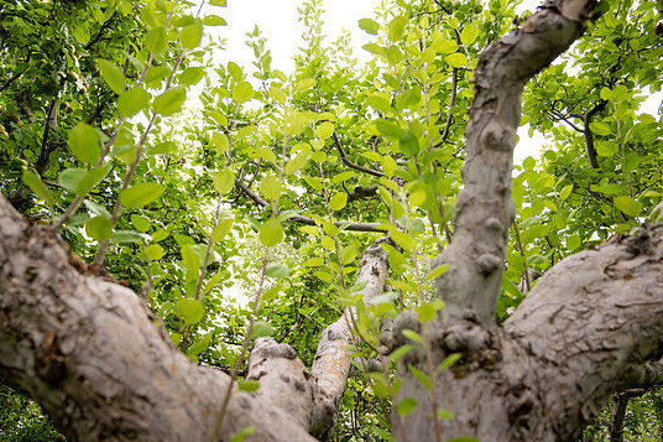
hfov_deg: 69.4
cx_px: 314
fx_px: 479
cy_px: 210
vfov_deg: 49.5
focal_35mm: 26
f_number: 4
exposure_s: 1/125
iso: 100
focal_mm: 24
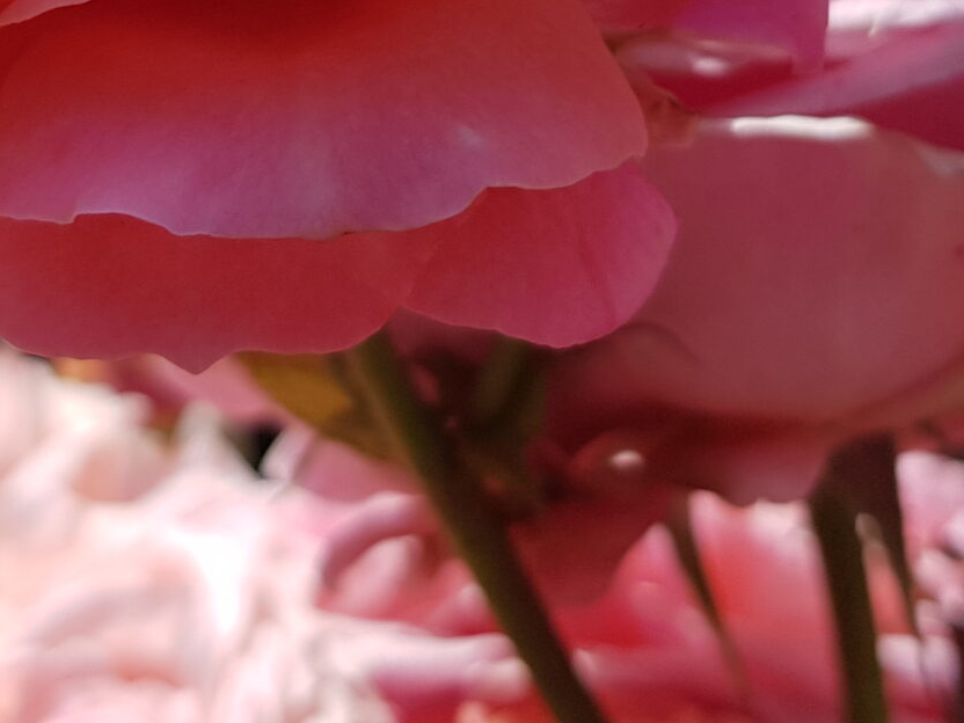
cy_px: -166
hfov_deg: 24.3
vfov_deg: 17.5
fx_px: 2228
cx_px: 314
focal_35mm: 80
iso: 40
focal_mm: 4.3
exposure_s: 1/1816
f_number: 1.7
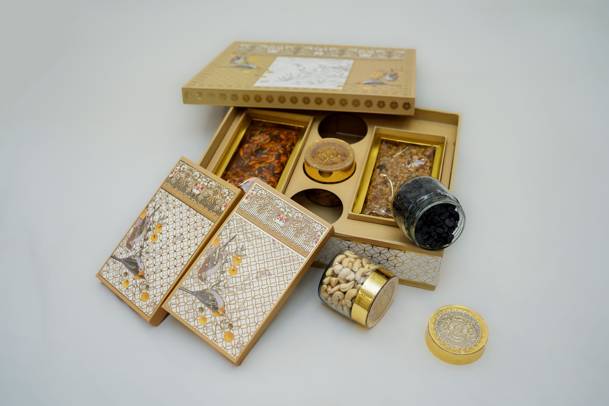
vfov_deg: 37.9
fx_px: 592
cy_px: 203
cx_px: 304
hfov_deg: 54.4
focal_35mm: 35
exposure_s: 1/125
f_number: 3.2
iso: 160
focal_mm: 35
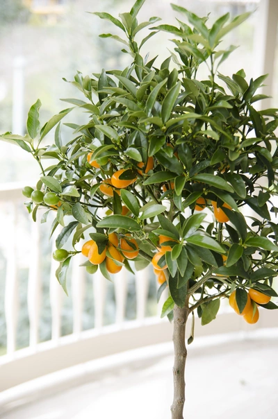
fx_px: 873
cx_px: 139
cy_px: 210
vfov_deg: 27.0
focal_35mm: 75
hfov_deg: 18.1
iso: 100
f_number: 3.2
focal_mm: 50
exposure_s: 1/160
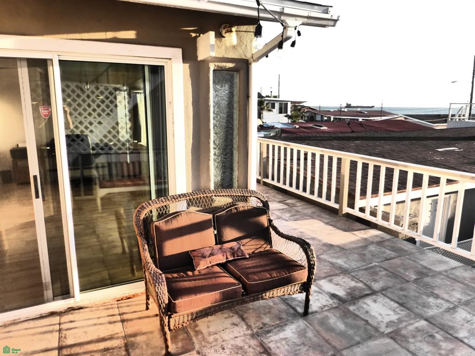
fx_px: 329
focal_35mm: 24
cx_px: 238
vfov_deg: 56.8
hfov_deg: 71.6
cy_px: 178
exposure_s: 1/125
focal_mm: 4.3
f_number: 3.3
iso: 160
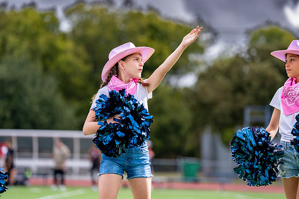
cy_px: 88
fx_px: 1388
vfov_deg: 8.2
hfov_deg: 12.3
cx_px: 148
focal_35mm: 167
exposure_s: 1/2500
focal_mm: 148
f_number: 2.8
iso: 320
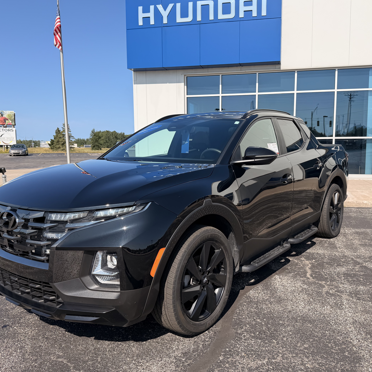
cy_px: 182
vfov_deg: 55.6
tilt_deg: -6.0
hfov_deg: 55.5
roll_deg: -0.1
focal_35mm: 29
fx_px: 353
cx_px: 208
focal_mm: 6.76
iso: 80
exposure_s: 1/4167
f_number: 1.78
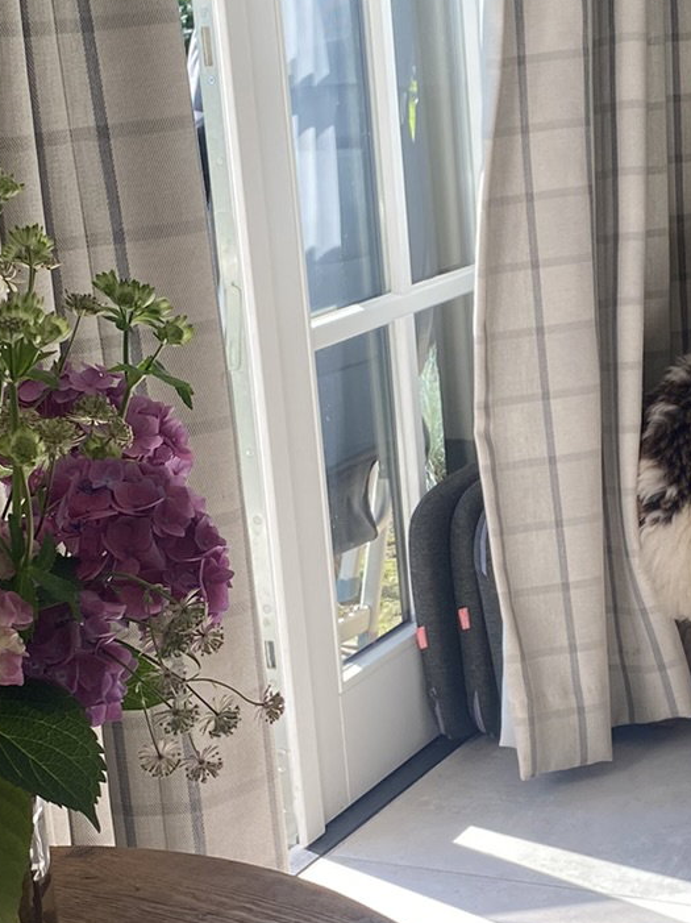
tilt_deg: -15.3
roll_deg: +3.9
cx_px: 359
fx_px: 2025
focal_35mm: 76
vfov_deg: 25.6
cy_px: 602
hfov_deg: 19.4
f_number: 1.8
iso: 32
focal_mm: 4.25
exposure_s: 1/307
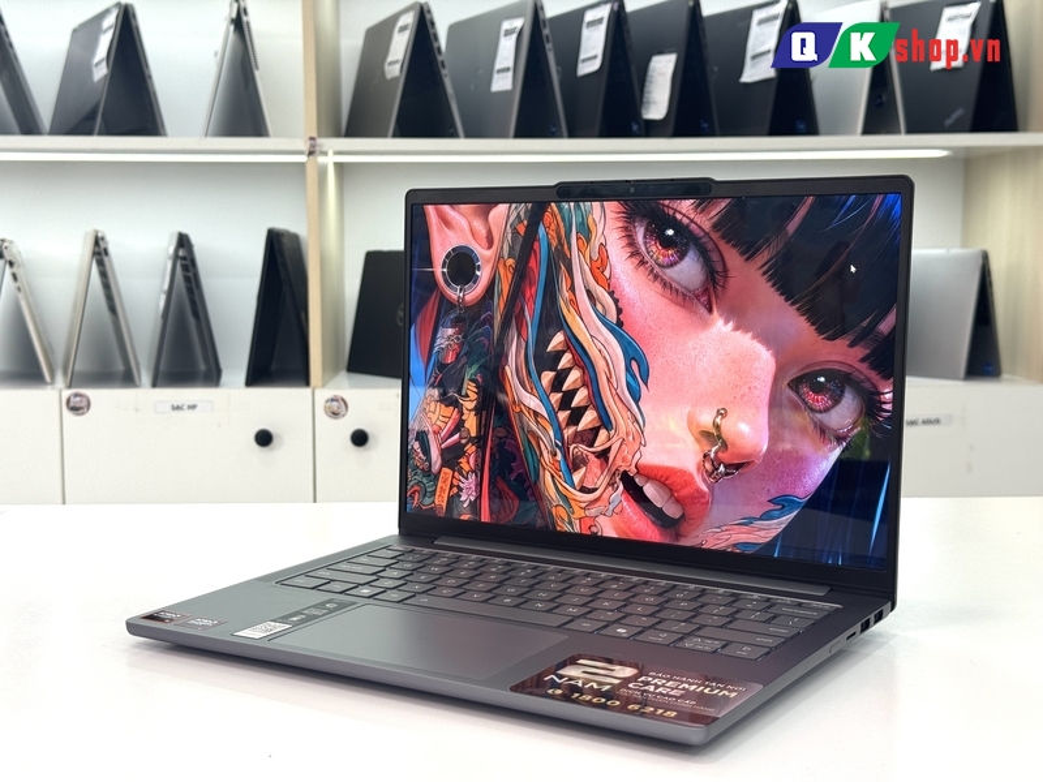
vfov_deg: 30.3
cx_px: 522
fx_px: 1446
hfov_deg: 39.7
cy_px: 391
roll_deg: +0.8
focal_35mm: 48
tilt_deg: -6.2
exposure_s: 1/148
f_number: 1.78
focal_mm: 6.76
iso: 64
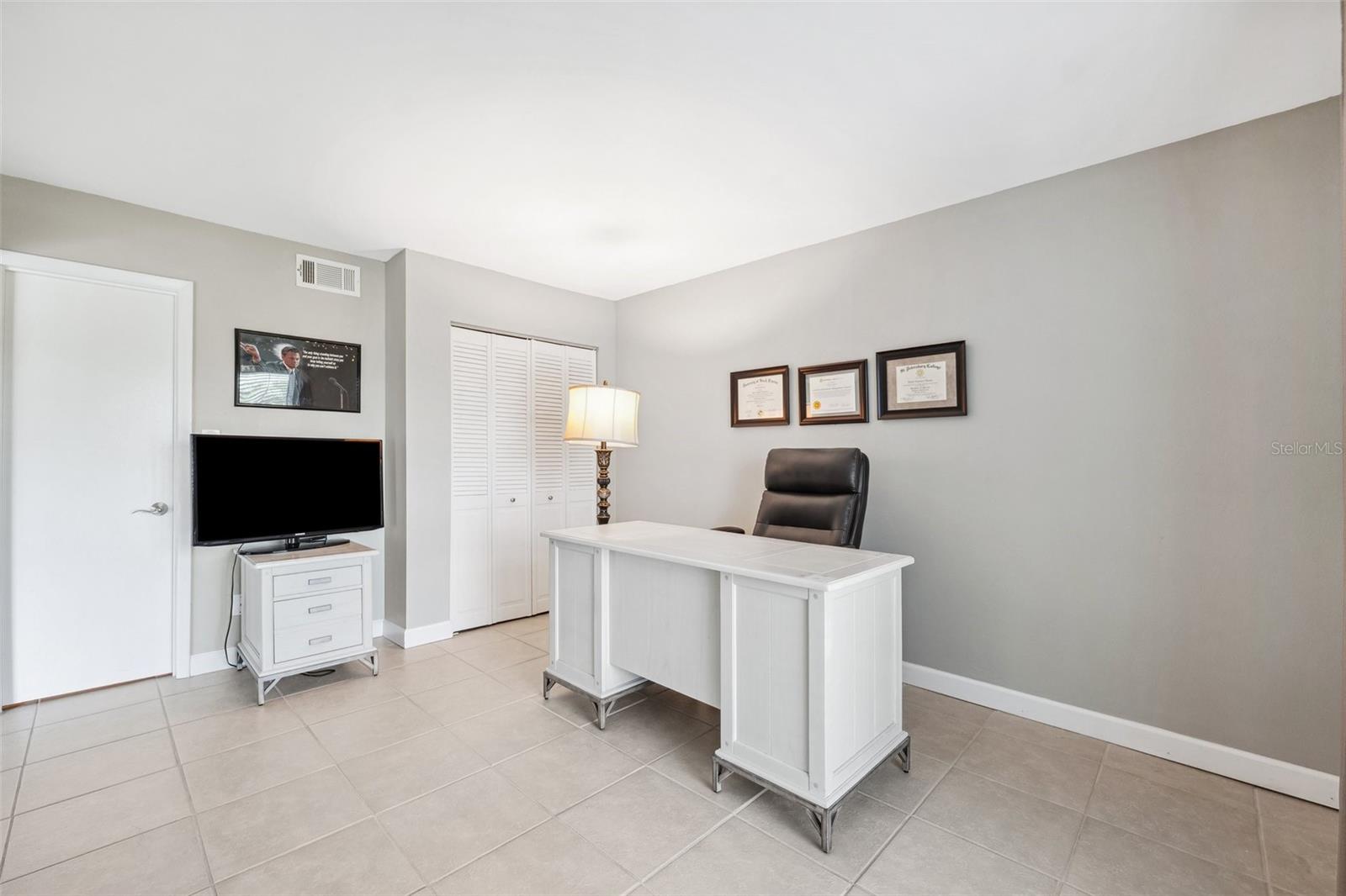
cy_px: 448
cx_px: 673
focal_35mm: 14
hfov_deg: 104.3
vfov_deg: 81.2
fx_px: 523
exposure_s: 1/4
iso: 400
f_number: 8
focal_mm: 14
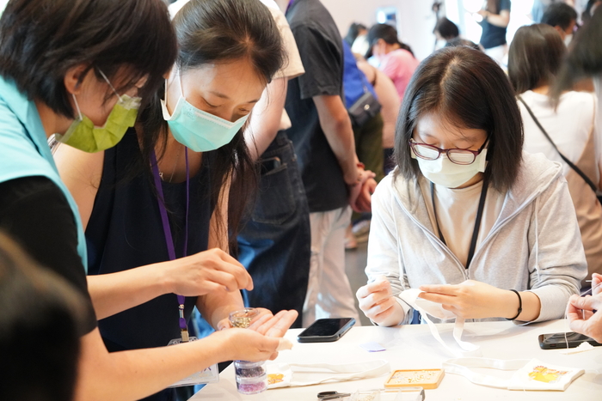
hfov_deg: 26.3
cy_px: 200
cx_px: 301
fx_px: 1288
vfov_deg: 17.7
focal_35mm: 77
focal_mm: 77
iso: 10000
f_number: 6.3
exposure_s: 1/80
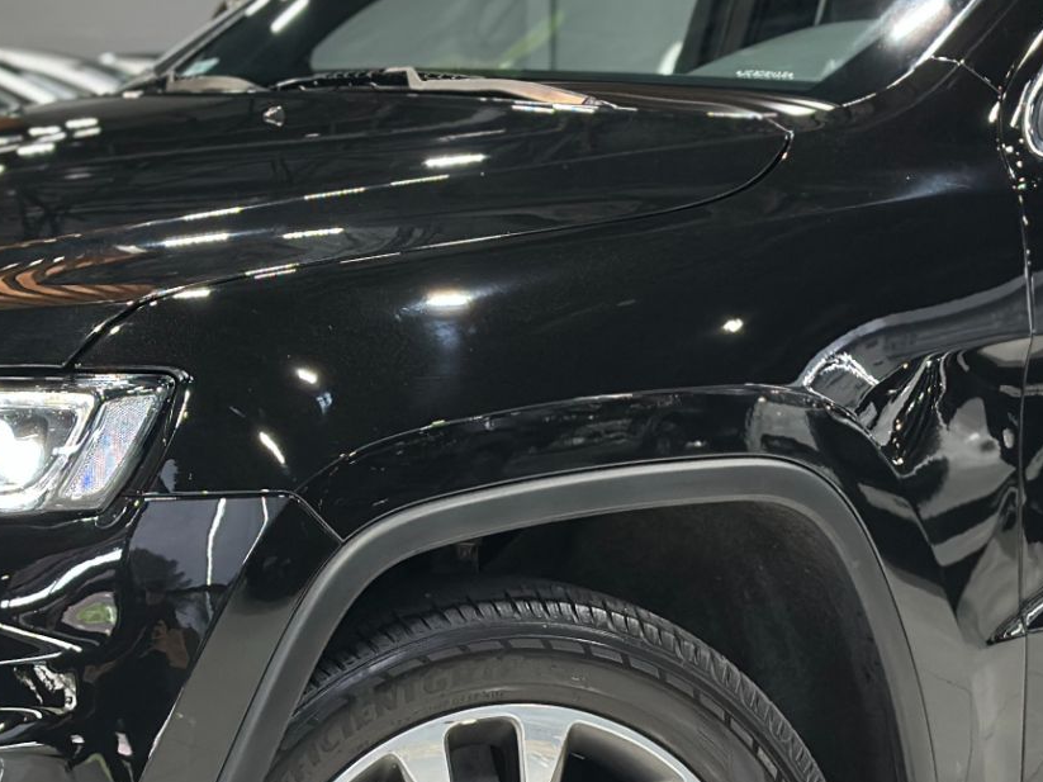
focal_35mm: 112
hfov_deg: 17.5
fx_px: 3374
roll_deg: +0.0
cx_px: 349
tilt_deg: -9.5
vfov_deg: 13.1
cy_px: 639
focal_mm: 6.86
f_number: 1.78
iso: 250
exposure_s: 1/60
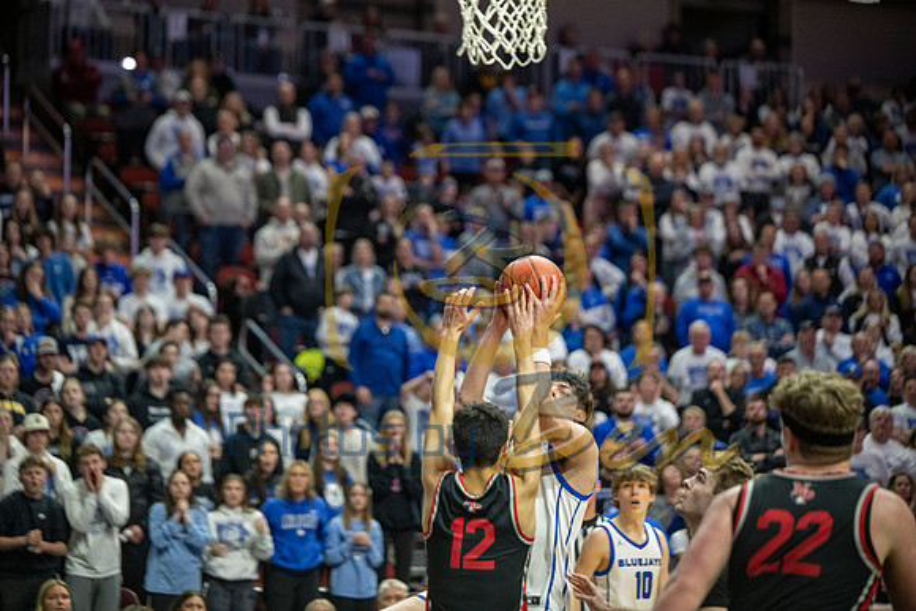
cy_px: 306
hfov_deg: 15.8
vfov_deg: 10.6
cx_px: 458
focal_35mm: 130
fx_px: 3308
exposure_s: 1/640
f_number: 2.8
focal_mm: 130
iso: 2500
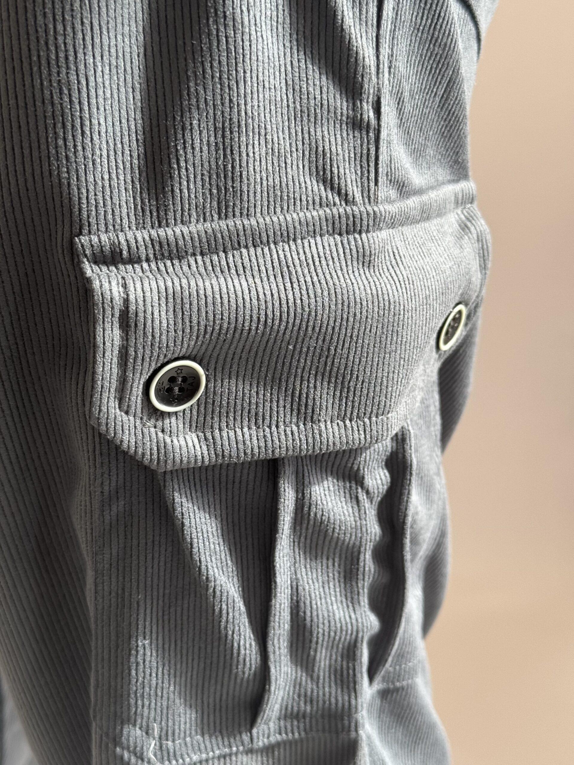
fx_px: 1061
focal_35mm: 48
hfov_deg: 30.3
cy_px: 382
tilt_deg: -13.5
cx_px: 287
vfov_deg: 39.7
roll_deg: -7.6
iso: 64
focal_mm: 6.76
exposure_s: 1/141
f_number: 1.78
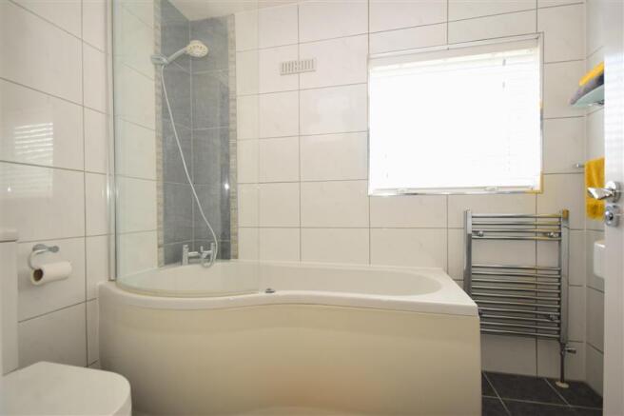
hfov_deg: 92.5
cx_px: 312
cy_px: 208
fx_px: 299
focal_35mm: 17
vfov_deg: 69.6
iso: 400
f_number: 5.6
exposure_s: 1/8
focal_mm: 11.5
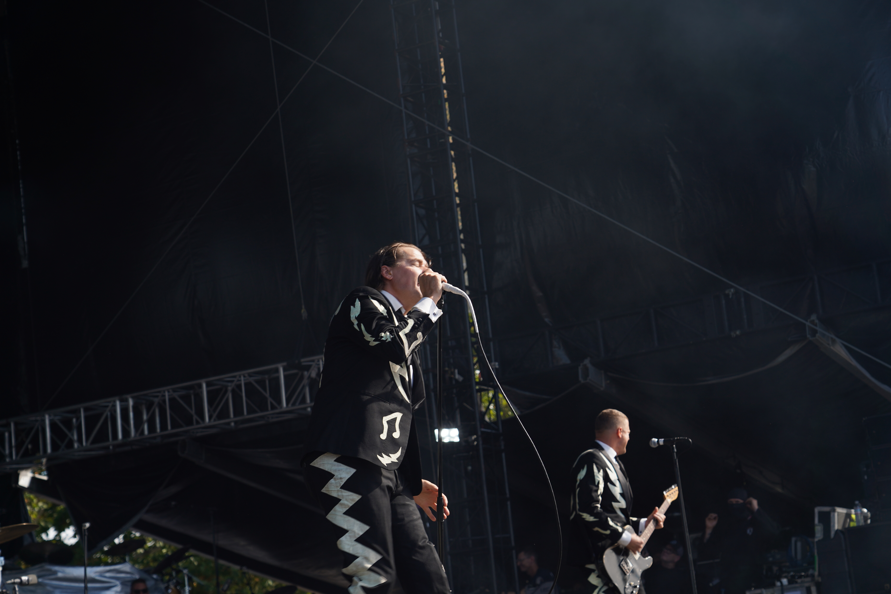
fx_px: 2005
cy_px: 297
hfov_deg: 25.1
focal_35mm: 81
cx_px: 446
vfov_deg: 16.9
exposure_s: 1/200
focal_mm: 81
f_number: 6.3
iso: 100
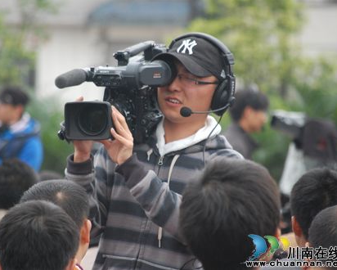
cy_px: 135
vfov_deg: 4.8
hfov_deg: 6.0
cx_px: 147
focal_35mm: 324
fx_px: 3233
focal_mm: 190
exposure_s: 1/250
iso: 800
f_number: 5.6
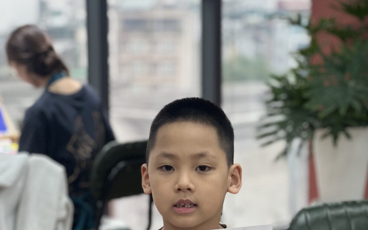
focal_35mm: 110
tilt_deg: -9.5
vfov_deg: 11.8
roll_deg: -0.4
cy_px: 205
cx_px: 183
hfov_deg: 18.9
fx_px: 1103
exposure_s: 1/100
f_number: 2.8
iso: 200
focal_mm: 9
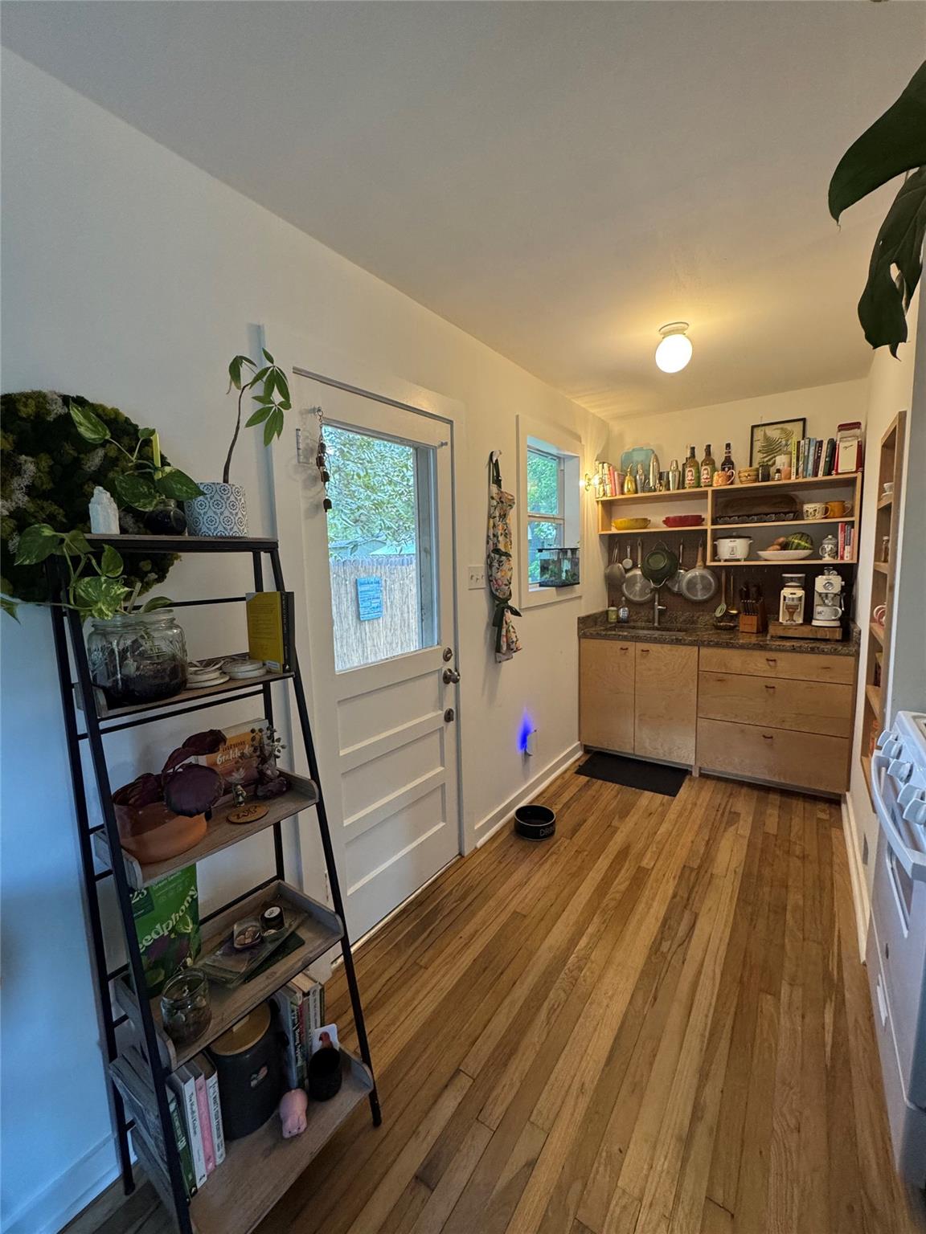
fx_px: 499
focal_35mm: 14
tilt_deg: -7.0
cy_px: 617
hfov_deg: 85.7
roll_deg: +2.1
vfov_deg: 102.1
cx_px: 463
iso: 320
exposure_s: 1/120
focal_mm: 2.22
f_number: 2.2
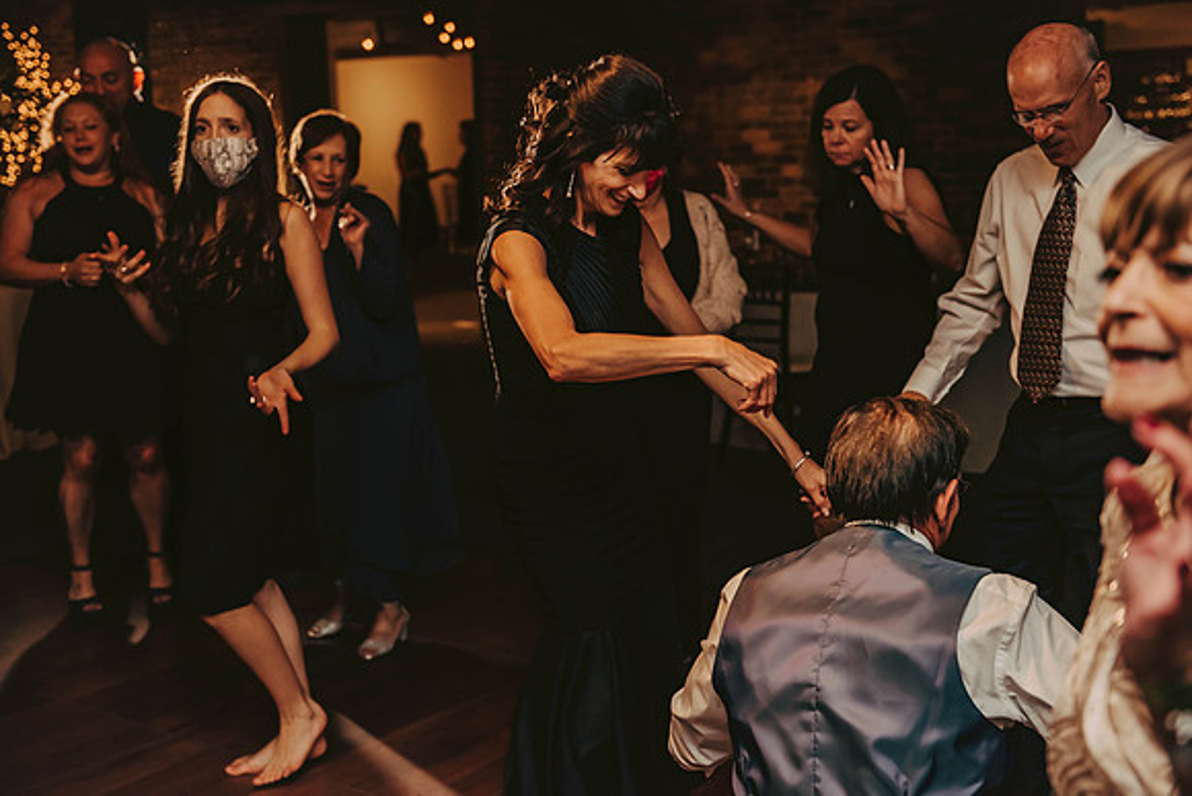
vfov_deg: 26.0
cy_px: 398
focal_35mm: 52
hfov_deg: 38.2
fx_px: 1722
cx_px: 596
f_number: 3.2
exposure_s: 1/200
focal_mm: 52
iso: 2000
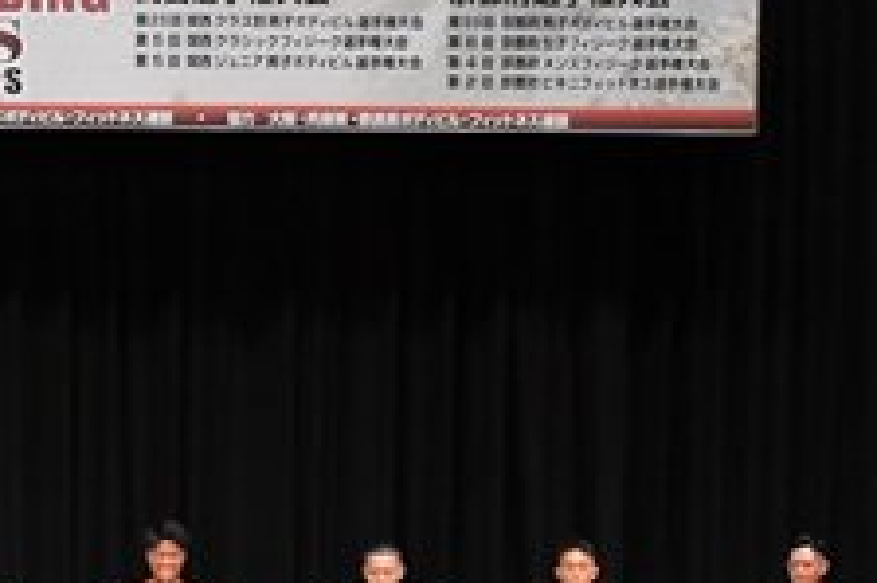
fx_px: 5063
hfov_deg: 9.9
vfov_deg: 6.6
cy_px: 548
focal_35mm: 208
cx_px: 104
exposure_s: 1/400
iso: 4000
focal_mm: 40
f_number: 5.6
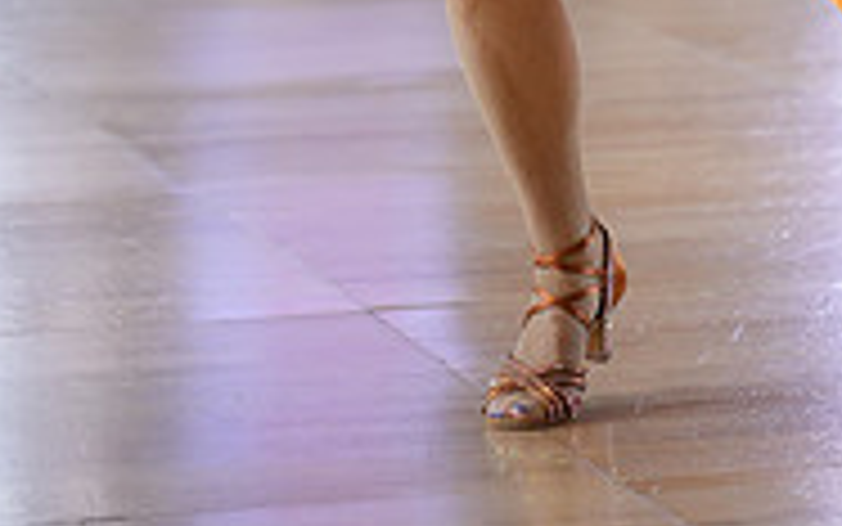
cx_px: 741
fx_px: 5440
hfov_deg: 8.8
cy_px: -575
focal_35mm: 237
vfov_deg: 5.4
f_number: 2
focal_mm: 75
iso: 1000
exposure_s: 1/500
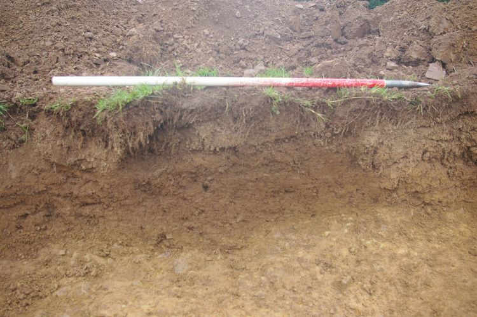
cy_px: 158
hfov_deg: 59.5
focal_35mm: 32
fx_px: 417
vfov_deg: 41.7
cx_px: 238
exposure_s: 1/45
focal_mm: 21
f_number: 5.6
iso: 400
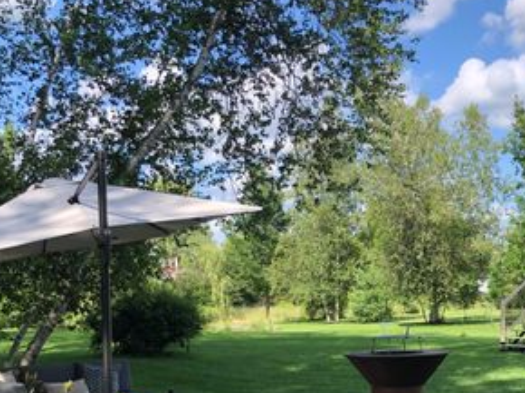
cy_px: 355
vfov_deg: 24.5
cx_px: 340
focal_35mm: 58
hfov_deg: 33.0
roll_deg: +0.7
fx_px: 879
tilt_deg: -4.3
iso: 20
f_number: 1.8
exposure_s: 1/774
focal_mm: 3.99
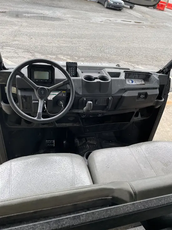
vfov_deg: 67.3
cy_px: 115
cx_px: 86
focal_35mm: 26
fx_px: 172
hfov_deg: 53.1
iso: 100
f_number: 1.6
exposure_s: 1/121
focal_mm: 4.2
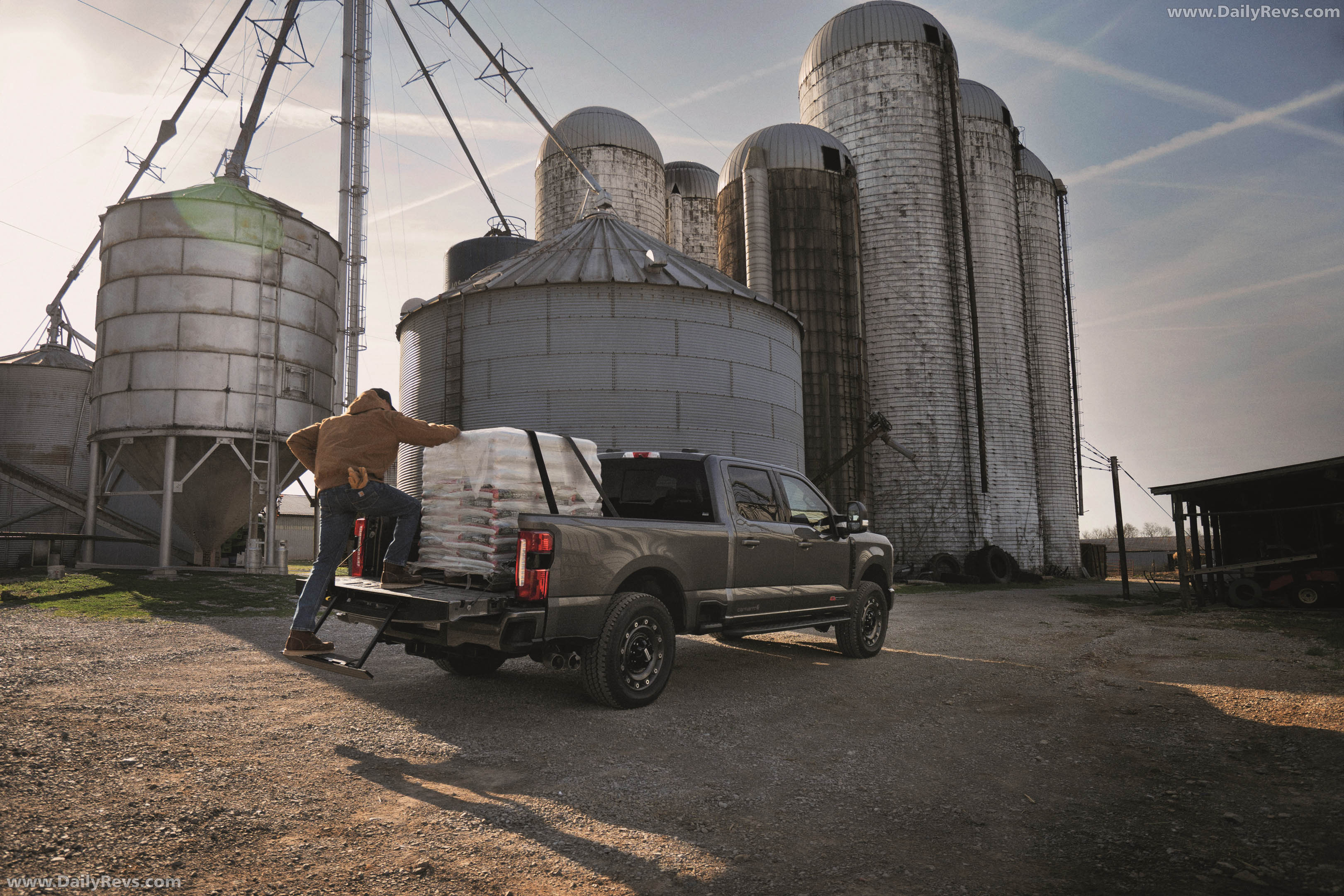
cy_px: 448
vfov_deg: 53.1
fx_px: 896
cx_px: 672
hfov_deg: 73.7
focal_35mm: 24
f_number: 4
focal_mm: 24
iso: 160
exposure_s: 1/160
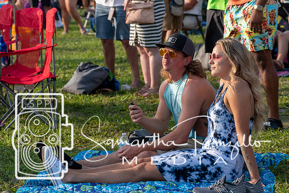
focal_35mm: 158
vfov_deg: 8.7
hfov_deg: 13.0
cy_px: 96
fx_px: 1265
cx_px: 144
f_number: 6.3
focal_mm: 105
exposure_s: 1/640
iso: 200
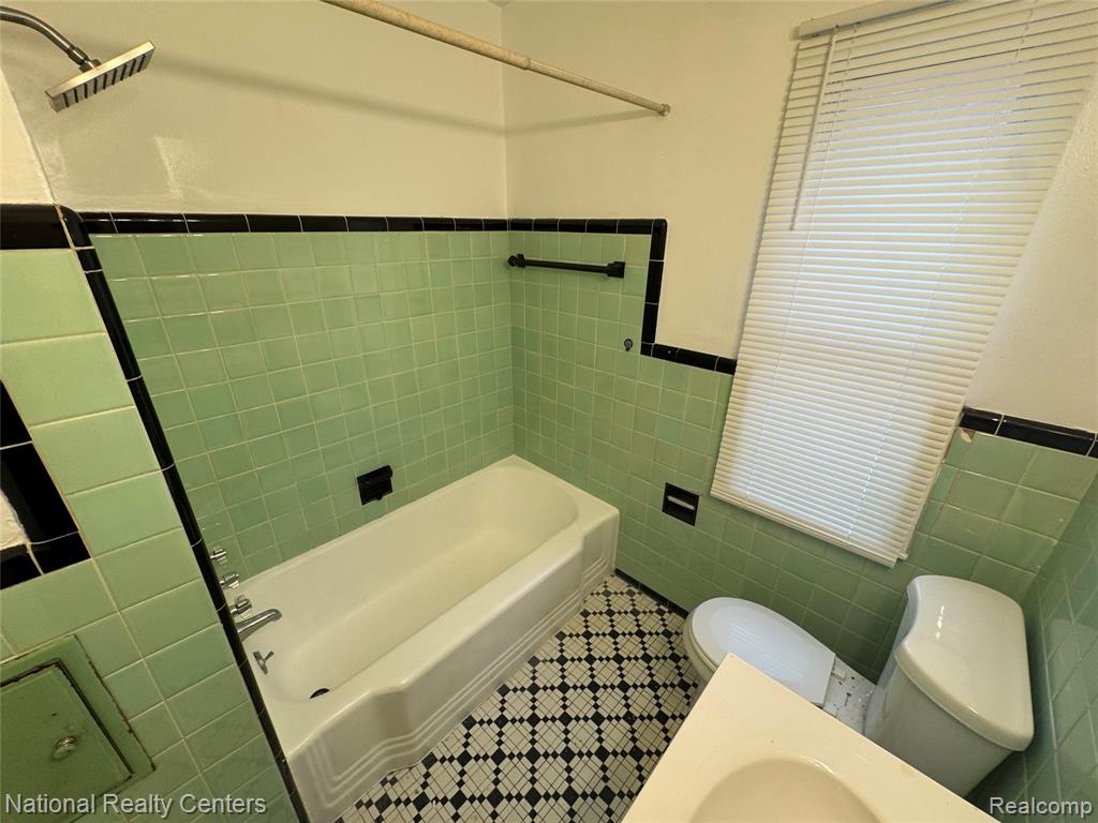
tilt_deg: -24.2
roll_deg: -1.7
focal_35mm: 14
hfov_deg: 102.1
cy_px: 412
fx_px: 444
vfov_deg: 85.7
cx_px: 549
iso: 125
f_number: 2.2
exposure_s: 1/120
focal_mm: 2.22
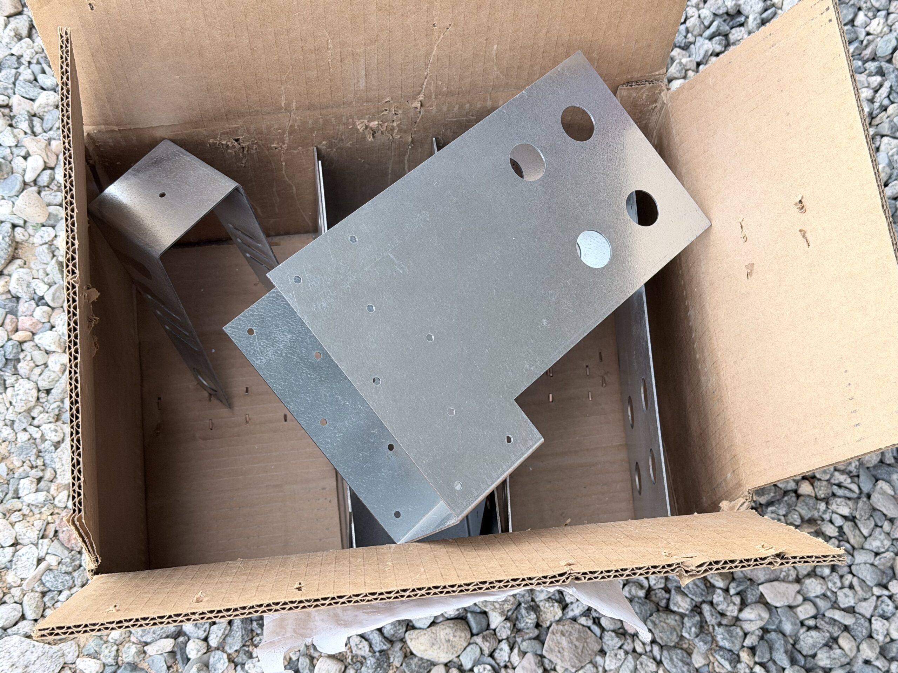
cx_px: 449
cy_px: 336
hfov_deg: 39.7
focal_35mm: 48
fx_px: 1245
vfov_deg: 30.3
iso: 64
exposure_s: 1/121
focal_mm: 6.76
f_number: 1.78
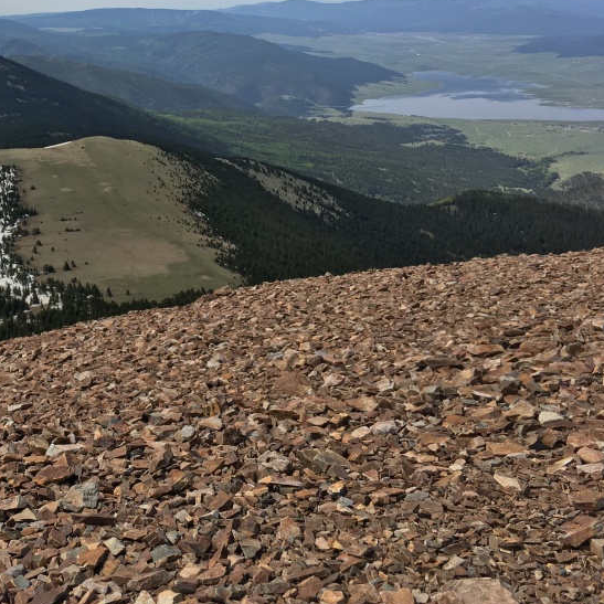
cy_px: 195
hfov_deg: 33.2
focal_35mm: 48
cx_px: 41
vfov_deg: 35.0
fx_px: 948
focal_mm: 4.15
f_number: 2.2
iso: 25
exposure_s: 1/1709
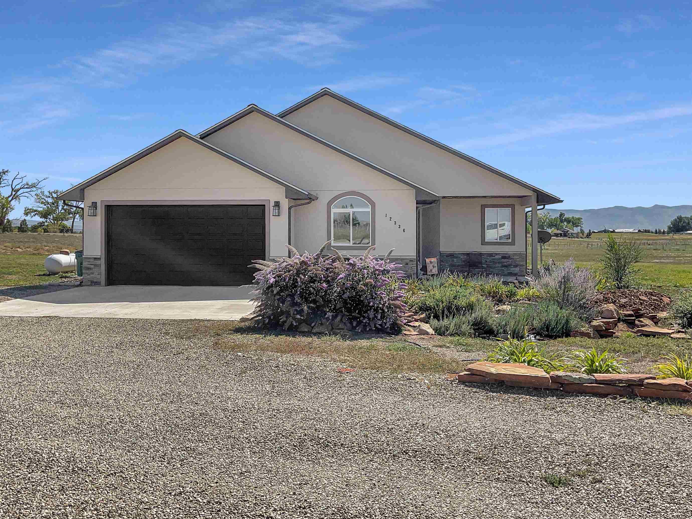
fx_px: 580
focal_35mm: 29
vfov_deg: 48.2
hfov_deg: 61.5
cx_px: 313
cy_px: 265
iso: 32
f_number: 1.6
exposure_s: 1/4500
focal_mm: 5.1
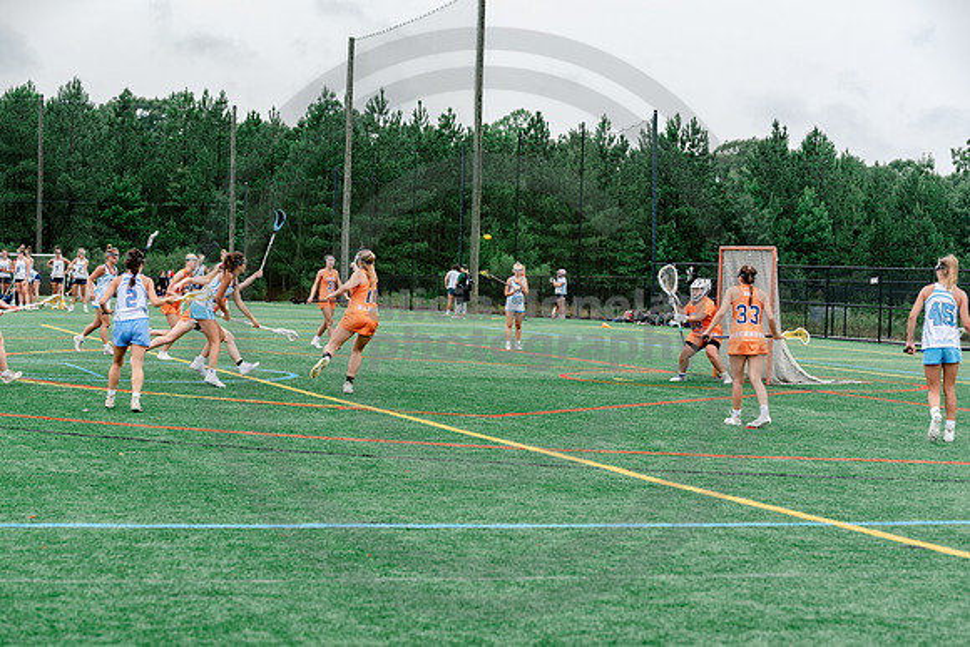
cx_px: 485
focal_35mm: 90
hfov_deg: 22.6
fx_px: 2425
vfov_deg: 15.2
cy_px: 324
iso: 250
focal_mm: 90
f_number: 4.5
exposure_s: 1/320
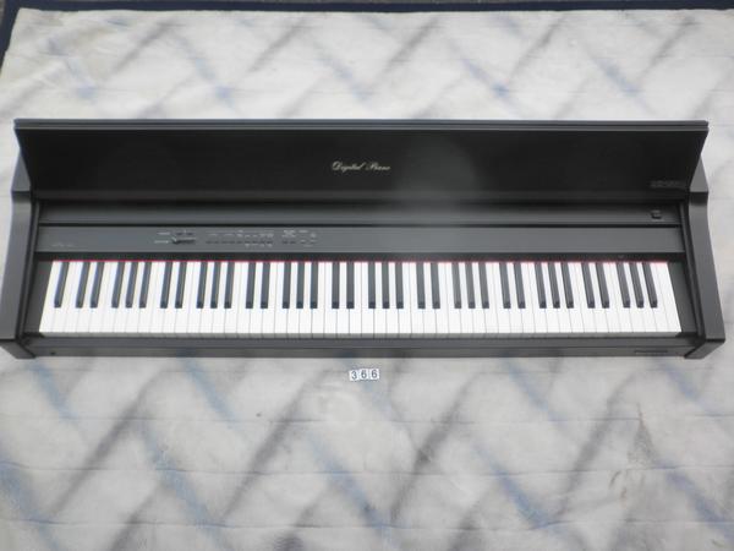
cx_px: 367
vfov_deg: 39.7
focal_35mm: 36
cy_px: 276
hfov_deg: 51.4
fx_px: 763
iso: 64
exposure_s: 1/80
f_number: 5.6
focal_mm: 6.3
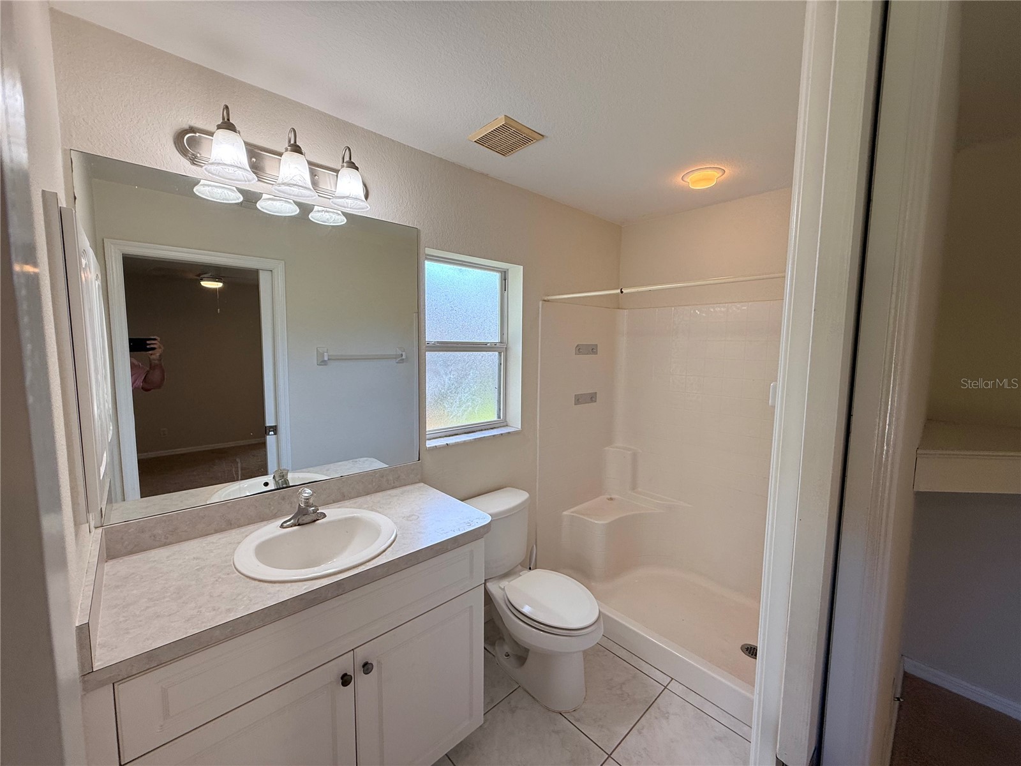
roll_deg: -0.3
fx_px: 413
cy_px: 383
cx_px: 510
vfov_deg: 85.7
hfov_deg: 102.1
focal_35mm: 14
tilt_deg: -5.3
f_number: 2.2
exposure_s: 1/164
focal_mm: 2.22
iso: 64
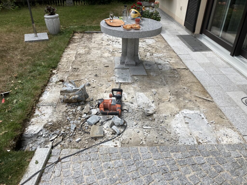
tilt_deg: -31.9
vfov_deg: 49.7
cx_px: 124
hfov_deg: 63.4
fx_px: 200
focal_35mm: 28
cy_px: 92
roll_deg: -1.9
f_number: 1.8
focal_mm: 3.99
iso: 20
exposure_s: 1/1715
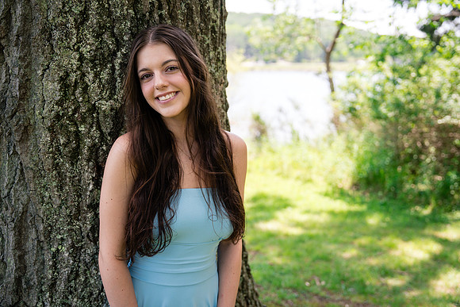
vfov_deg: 36.9
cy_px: 154
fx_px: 460
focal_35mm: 36
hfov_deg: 53.1
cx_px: 230
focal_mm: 36
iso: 125
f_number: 2.8
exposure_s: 1/250
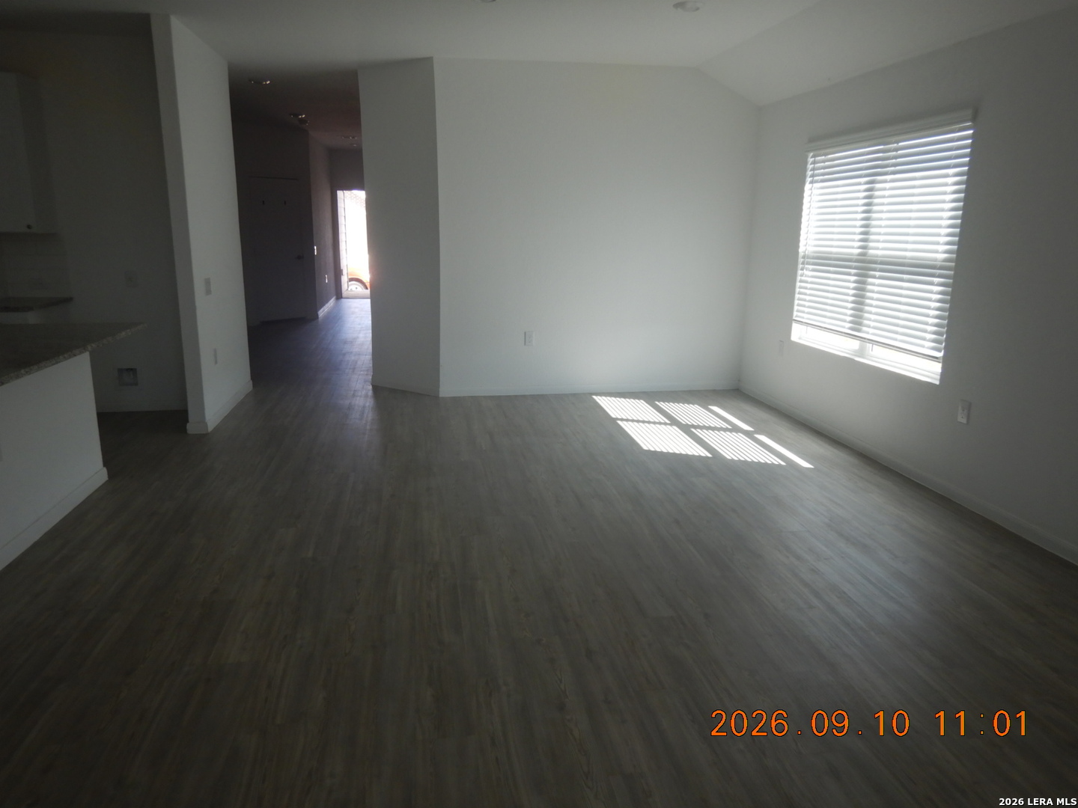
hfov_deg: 71.6
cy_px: 404
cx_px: 539
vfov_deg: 56.8
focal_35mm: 24
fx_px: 747
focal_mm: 4.3
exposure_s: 1/160
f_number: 2.8
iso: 125
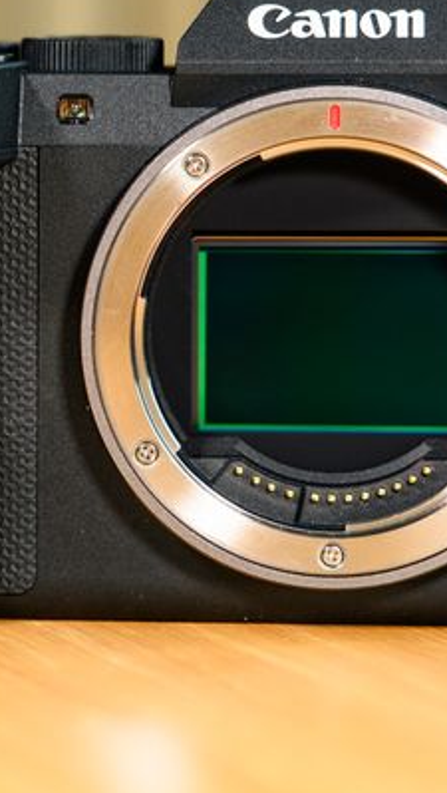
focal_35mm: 277
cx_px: -386
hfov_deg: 4.3
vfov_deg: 7.8
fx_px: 5826
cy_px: 363
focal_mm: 85
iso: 560
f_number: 3.5
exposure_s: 1/160
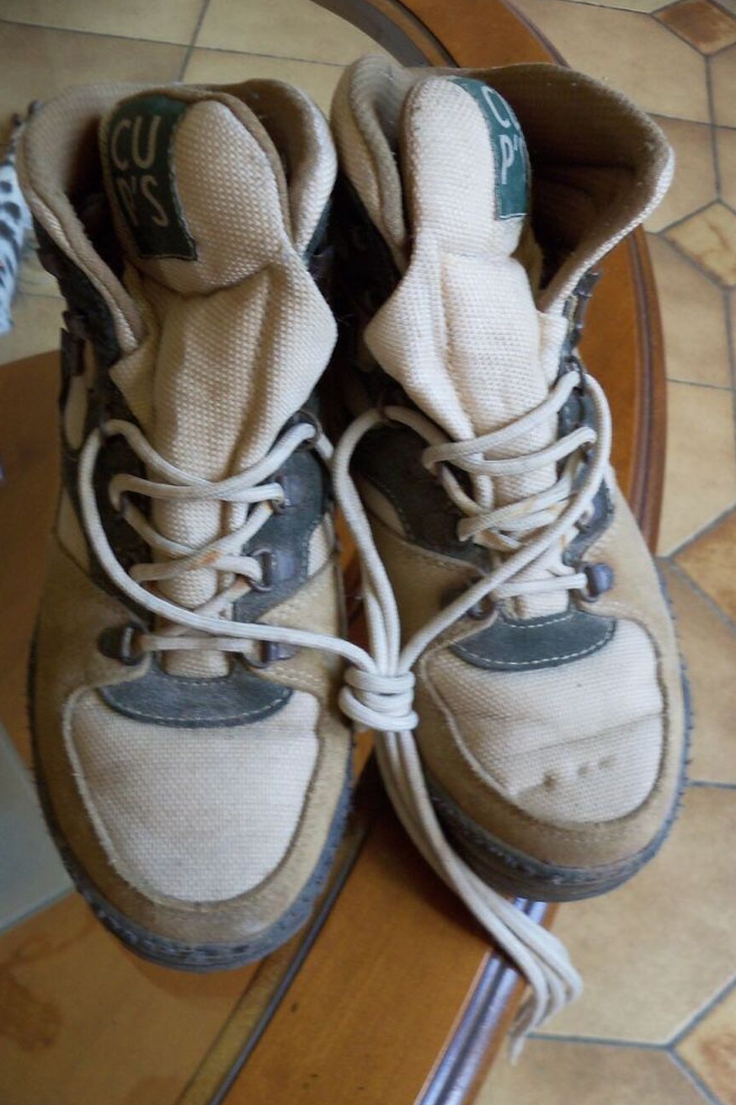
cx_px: 412
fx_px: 1135
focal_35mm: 37
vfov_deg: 51.9
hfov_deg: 35.9
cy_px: 557
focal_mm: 6.2
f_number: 3.5
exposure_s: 1/40
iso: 200
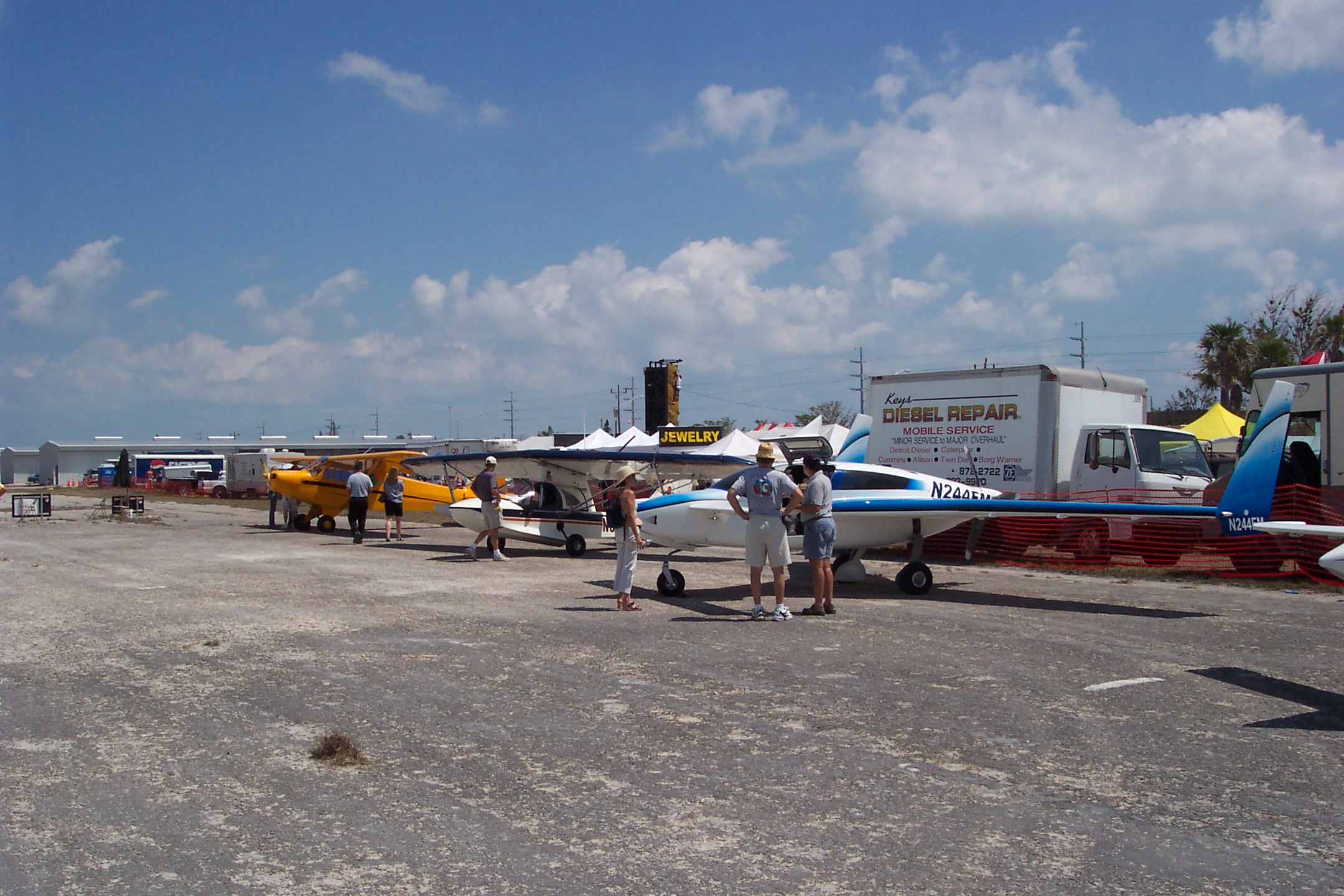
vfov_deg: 35.1
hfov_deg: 50.7
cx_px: 672
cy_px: 448
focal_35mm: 38
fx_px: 1419
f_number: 4.8
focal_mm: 8
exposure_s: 1/1000
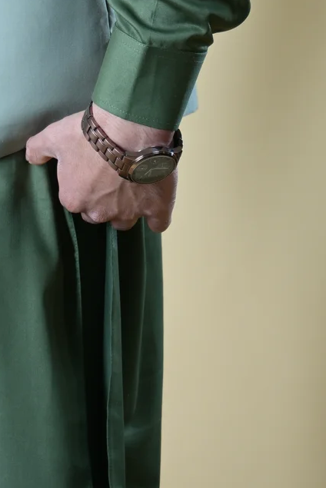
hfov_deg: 4.6
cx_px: -111
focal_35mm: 301
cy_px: -241
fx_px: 4084
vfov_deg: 6.7
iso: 250
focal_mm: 75
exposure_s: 1/125
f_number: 2.8
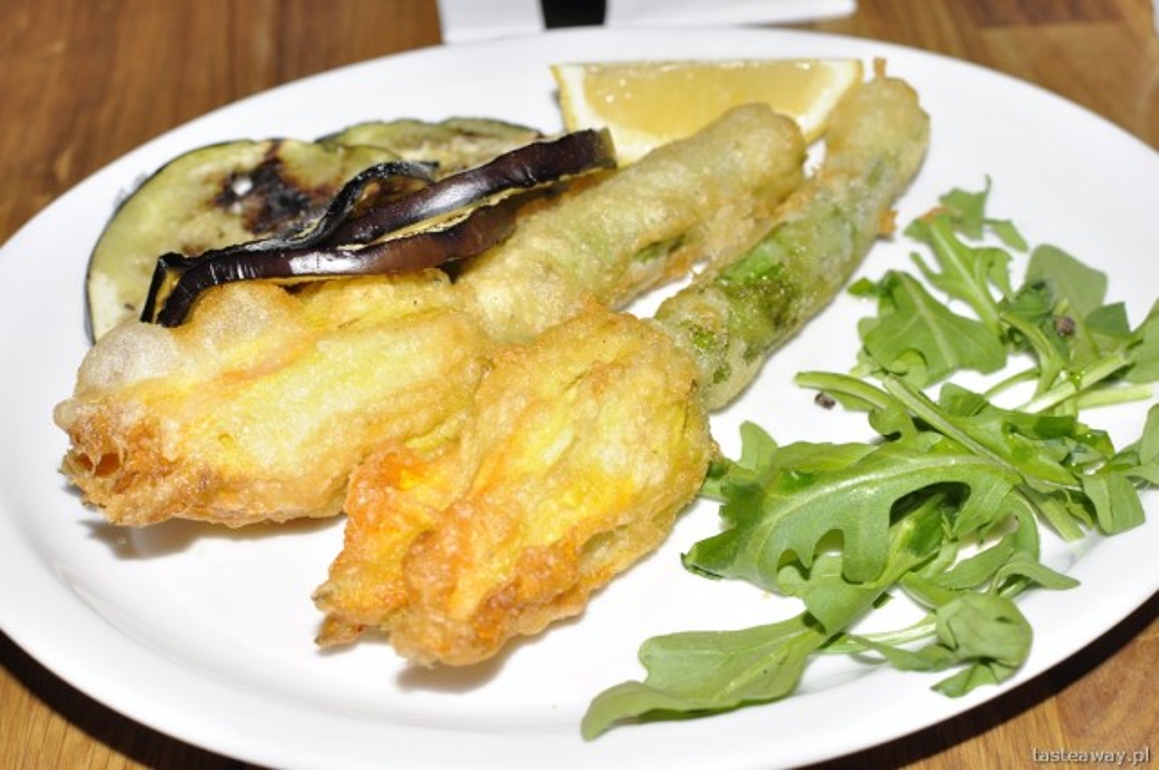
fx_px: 1688
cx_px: 580
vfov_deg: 25.7
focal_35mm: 52
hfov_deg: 37.9
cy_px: 385
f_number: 7.1
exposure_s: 1/60
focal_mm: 35
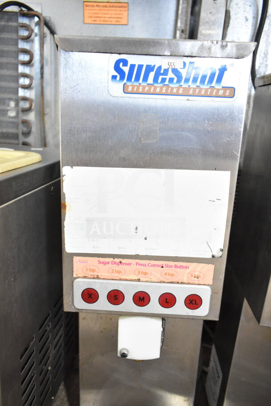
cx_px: 136
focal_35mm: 27
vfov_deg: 67.4
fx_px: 305
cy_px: 203
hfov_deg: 48.0
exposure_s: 1/80
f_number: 4.5
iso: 1600
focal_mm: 18
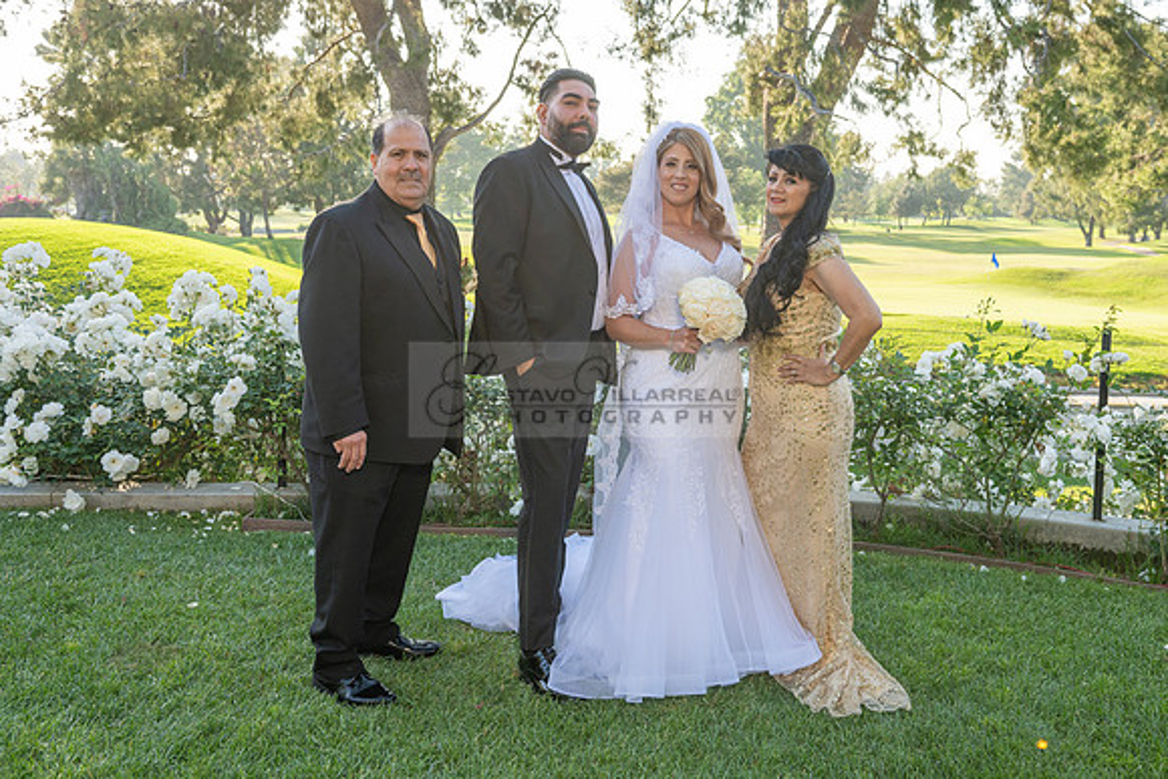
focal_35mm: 36
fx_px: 1168
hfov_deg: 53.0
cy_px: 341
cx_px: 657
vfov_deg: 36.9
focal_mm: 32
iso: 200
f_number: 6.3
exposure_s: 1/200
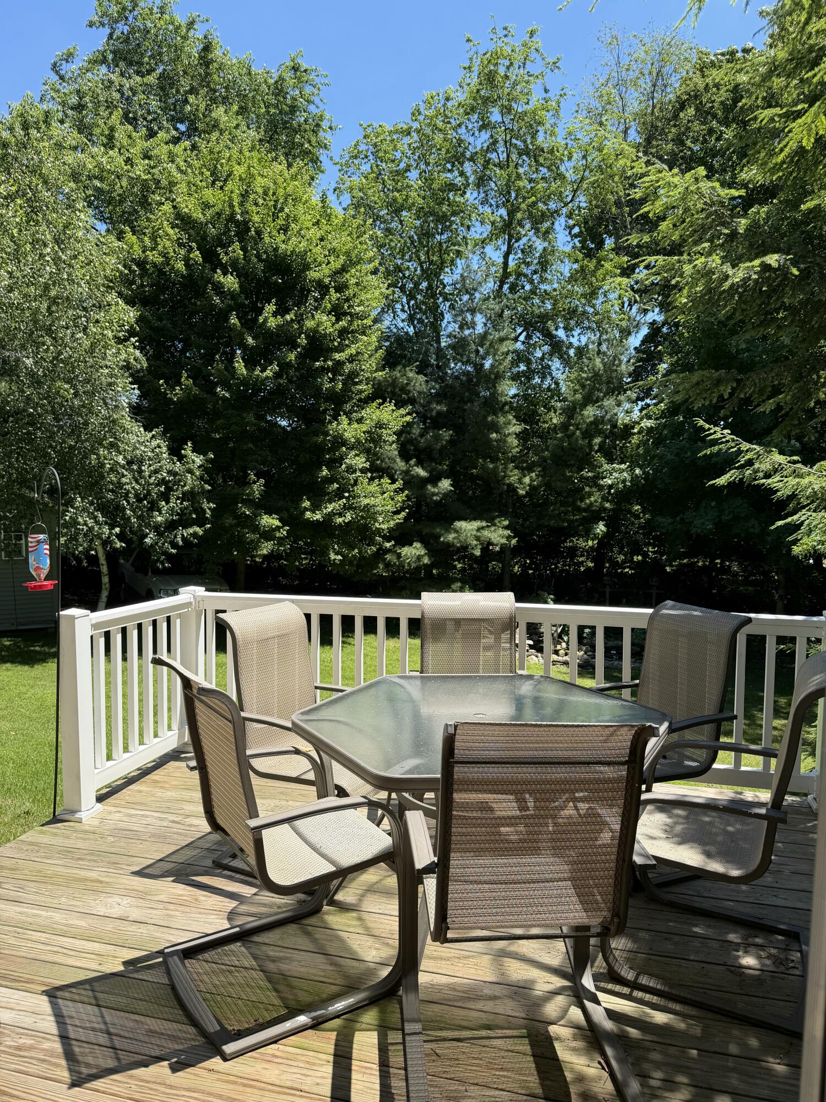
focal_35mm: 24
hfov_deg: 56.8
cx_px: 413
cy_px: 551
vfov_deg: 71.6
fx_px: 764
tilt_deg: -5.9
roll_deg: -0.7
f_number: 1.78
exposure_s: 1/1812
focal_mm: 6.76
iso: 80
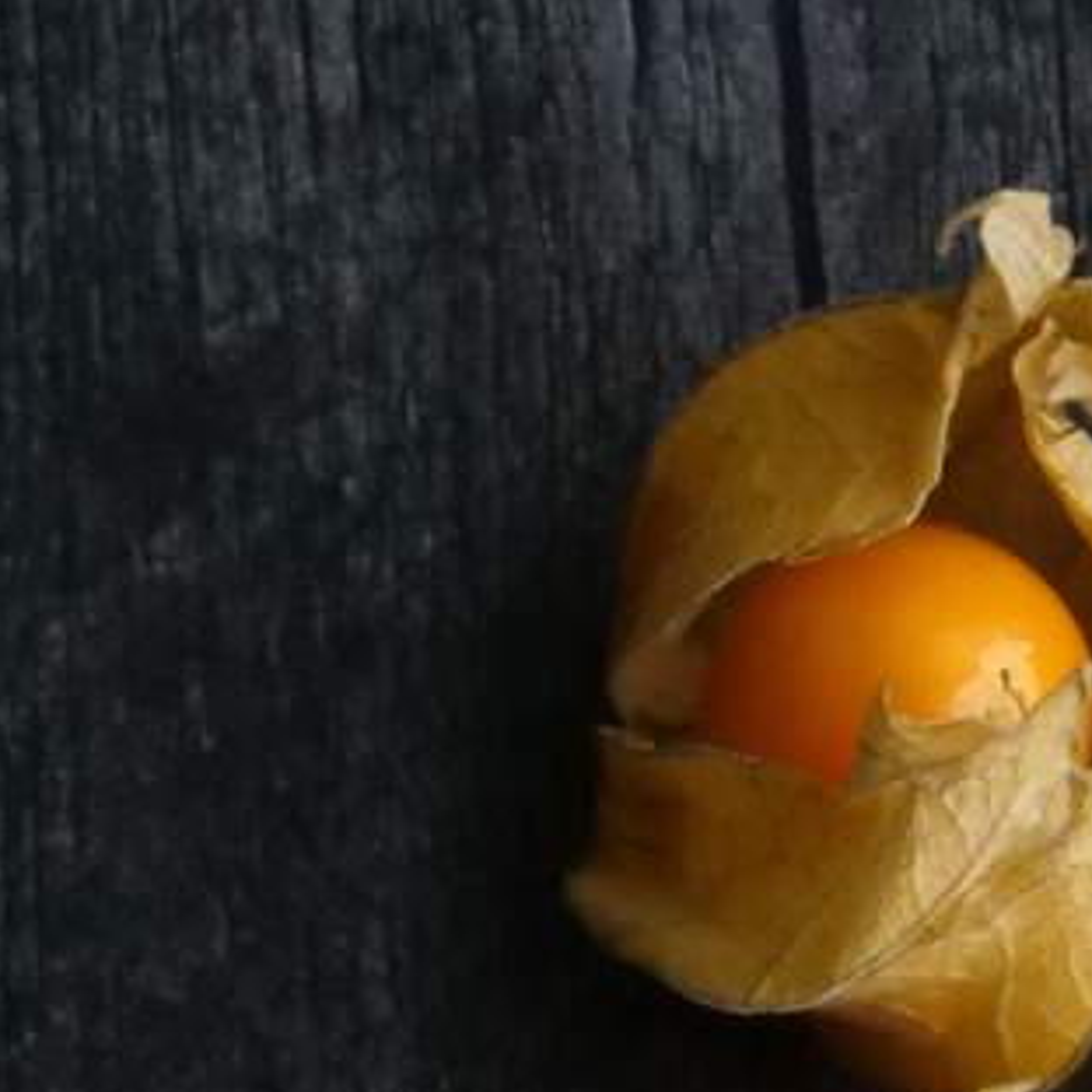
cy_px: 2516
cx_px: 402
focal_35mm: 308
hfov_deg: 5.7
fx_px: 10993
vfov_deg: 5.5
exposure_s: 1/80
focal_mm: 34
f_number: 9
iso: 2000
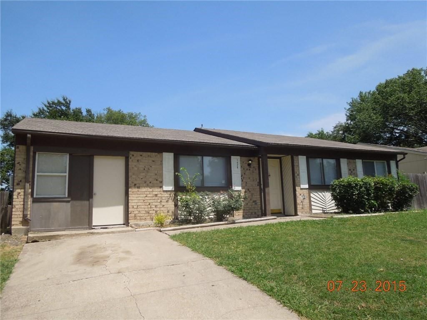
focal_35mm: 25
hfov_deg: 69.4
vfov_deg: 54.9
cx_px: 214
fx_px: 308
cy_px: 160
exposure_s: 1/320
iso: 100
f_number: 6.6
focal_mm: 4.5
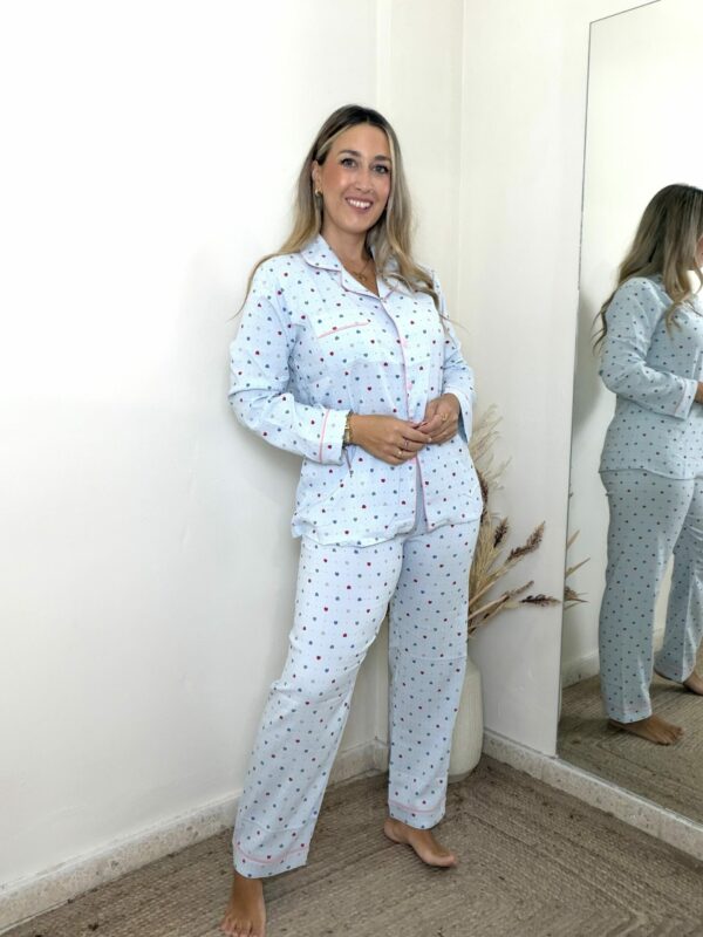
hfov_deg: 46.8
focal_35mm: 30
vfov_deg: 60.0
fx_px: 812
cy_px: 468
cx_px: 352
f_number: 1.9
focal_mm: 2.71
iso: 100
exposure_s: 1/60
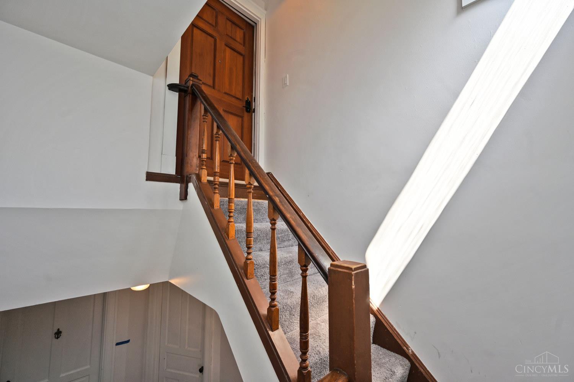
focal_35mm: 15
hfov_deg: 100.4
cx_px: 287
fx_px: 239
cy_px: 191
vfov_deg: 77.3
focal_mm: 15
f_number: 5.6
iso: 160
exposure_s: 1/125
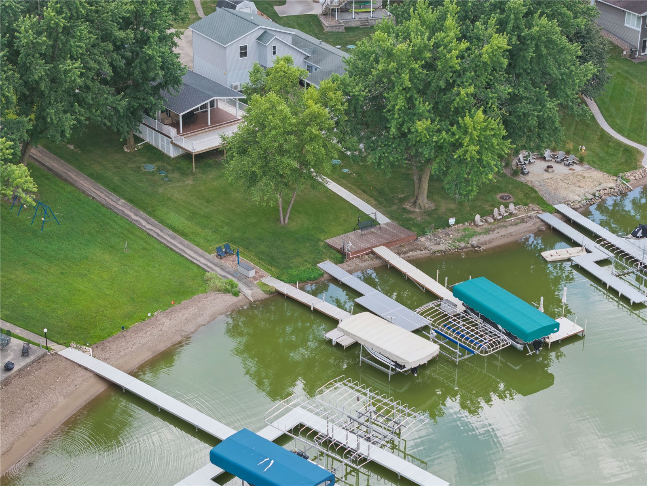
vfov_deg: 21.0
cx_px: 324
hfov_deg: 27.8
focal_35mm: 70
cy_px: 243
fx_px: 1308
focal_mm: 19.4
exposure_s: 1/250
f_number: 2.8
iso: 130
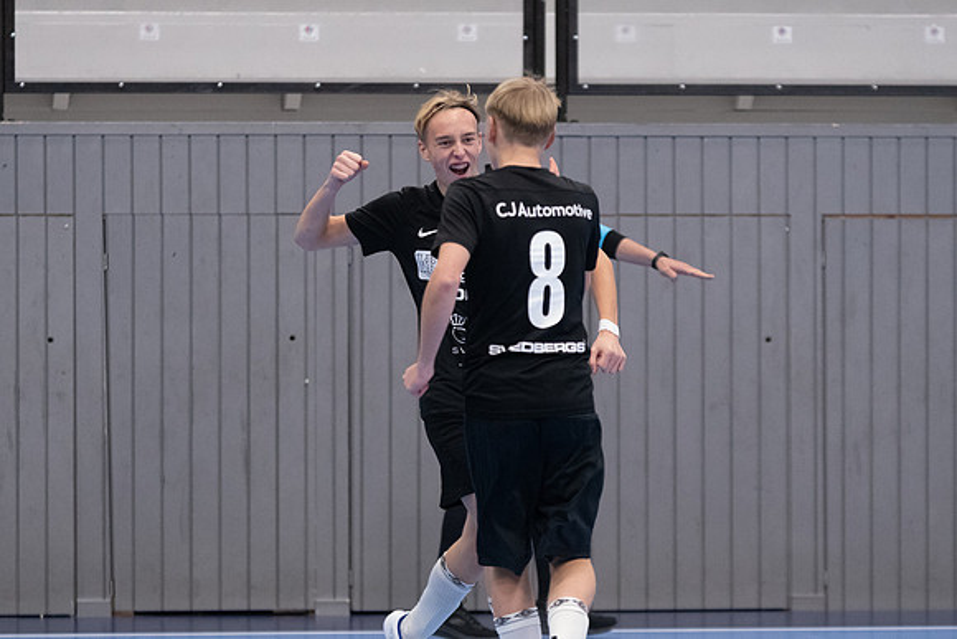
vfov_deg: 6.0
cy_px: 320
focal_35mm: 231
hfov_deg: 8.9
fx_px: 6132
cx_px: 478
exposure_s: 1/500
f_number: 3.2
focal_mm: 150
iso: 8000
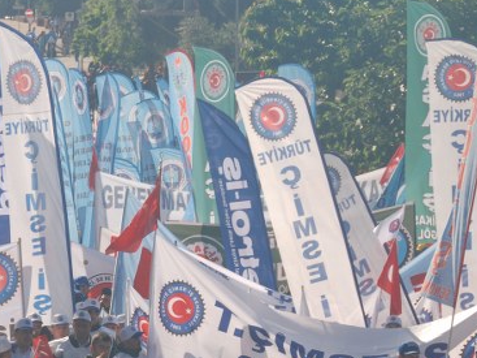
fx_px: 3252
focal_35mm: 236
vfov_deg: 6.3
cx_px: -14
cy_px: 288
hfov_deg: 8.3
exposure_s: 1/200
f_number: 10
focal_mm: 75
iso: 100
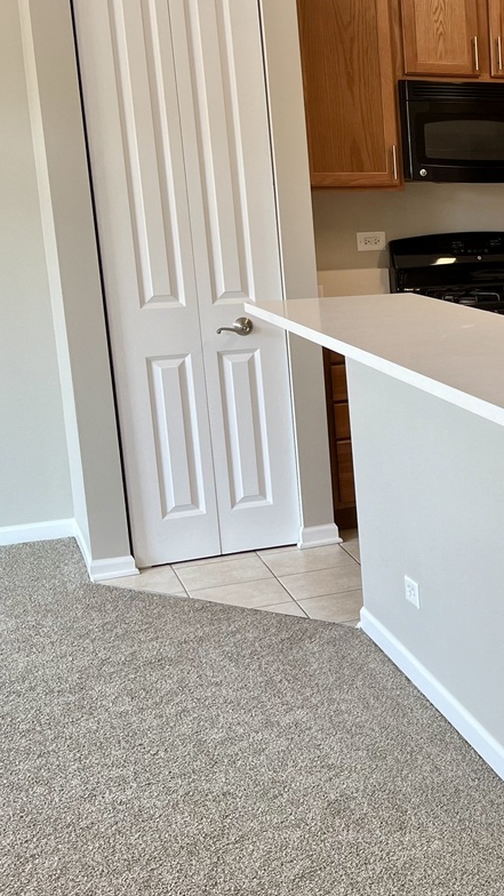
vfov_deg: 39.8
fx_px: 1235
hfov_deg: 20.1
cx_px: 737
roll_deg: +0.0
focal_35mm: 52
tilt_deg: -11.8
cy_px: 401
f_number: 1.6
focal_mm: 5.1
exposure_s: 1/120
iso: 64
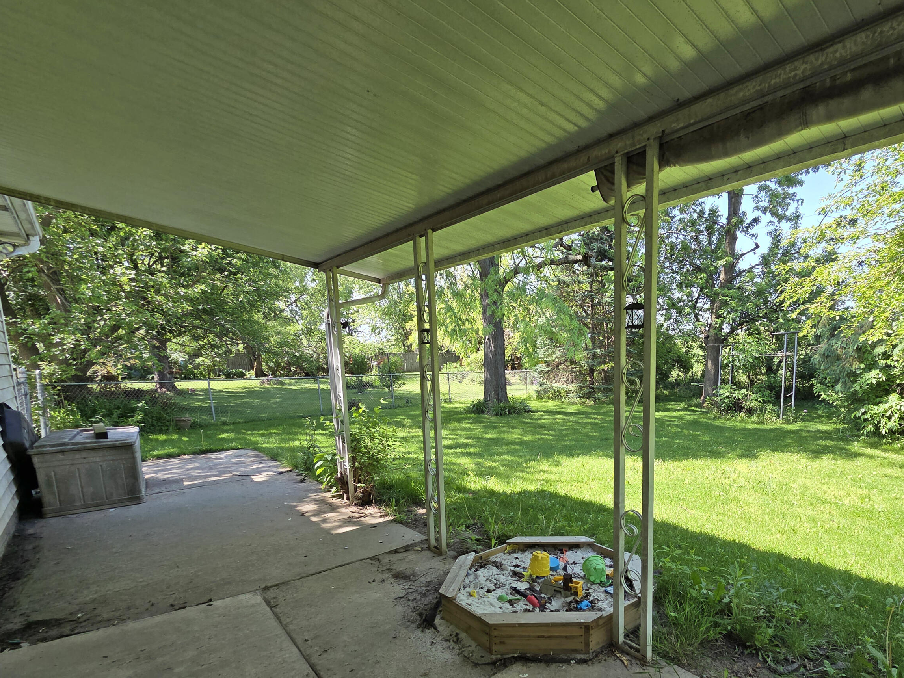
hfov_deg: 89.2
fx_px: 444
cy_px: 431
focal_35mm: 17
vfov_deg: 73.3
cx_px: 564
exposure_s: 1/293
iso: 50
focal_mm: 2.2
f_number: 2.2
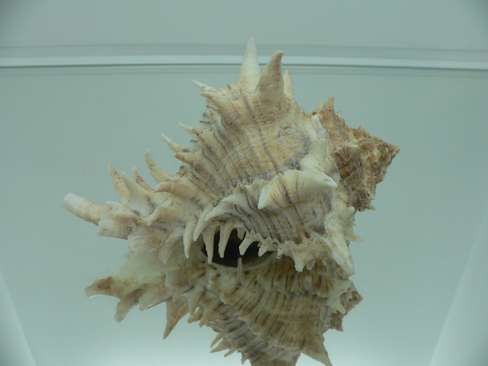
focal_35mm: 36
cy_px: 183
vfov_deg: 39.7
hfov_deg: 51.4
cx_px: 245
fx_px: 508
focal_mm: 4.6
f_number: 2.8
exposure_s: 1/60
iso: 80
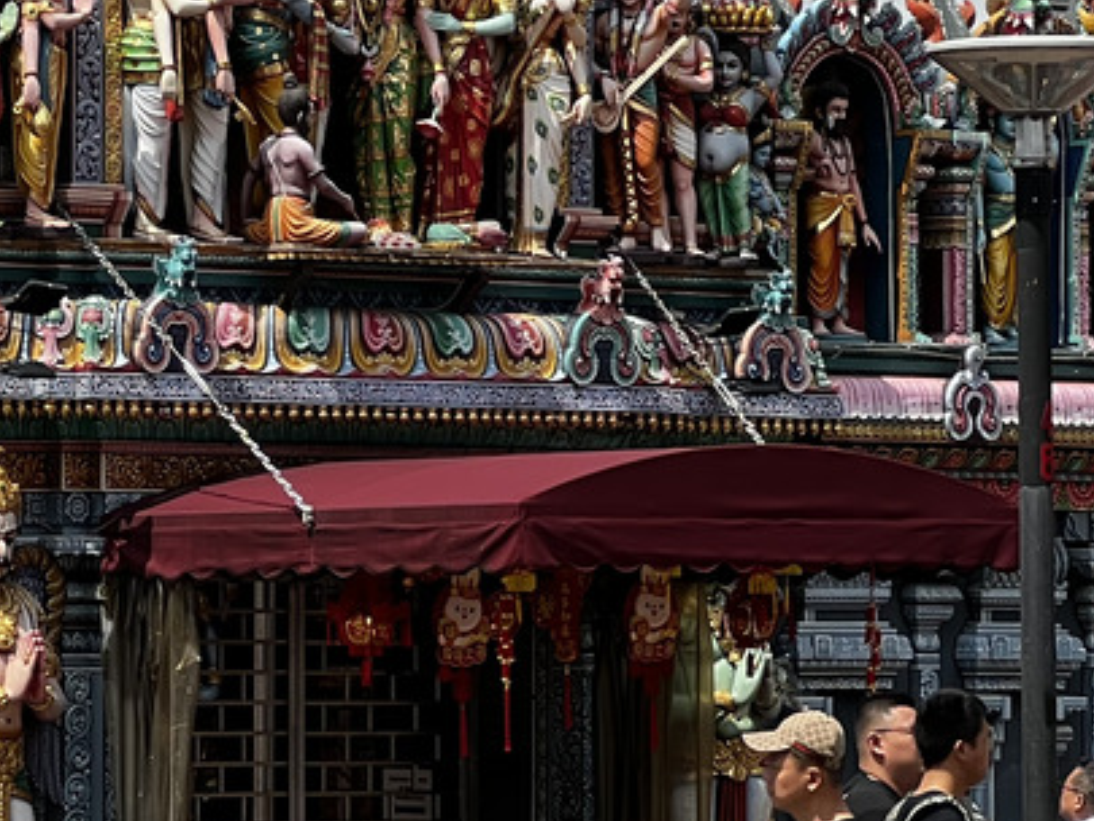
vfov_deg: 6.5
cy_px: 284
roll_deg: +0.0
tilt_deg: +2.6
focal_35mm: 228
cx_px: -97
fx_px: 7208
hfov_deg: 8.6
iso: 32
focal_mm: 9
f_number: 2.8
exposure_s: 1/490
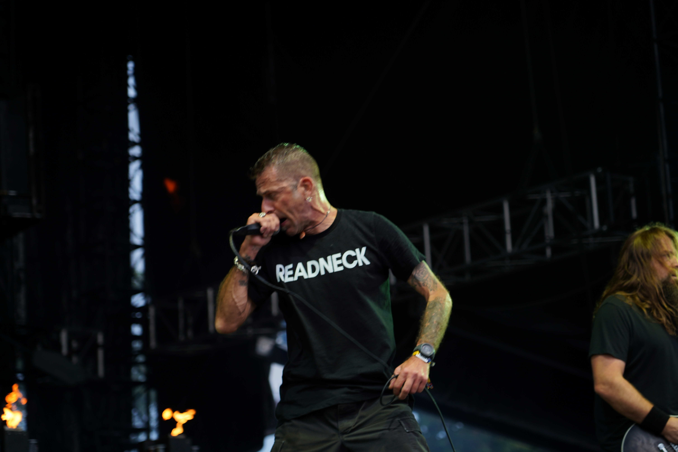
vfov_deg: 13.0
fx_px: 1977
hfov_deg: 19.5
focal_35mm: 105
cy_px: 226
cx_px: 339
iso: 200
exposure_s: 1/125
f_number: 4
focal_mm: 105
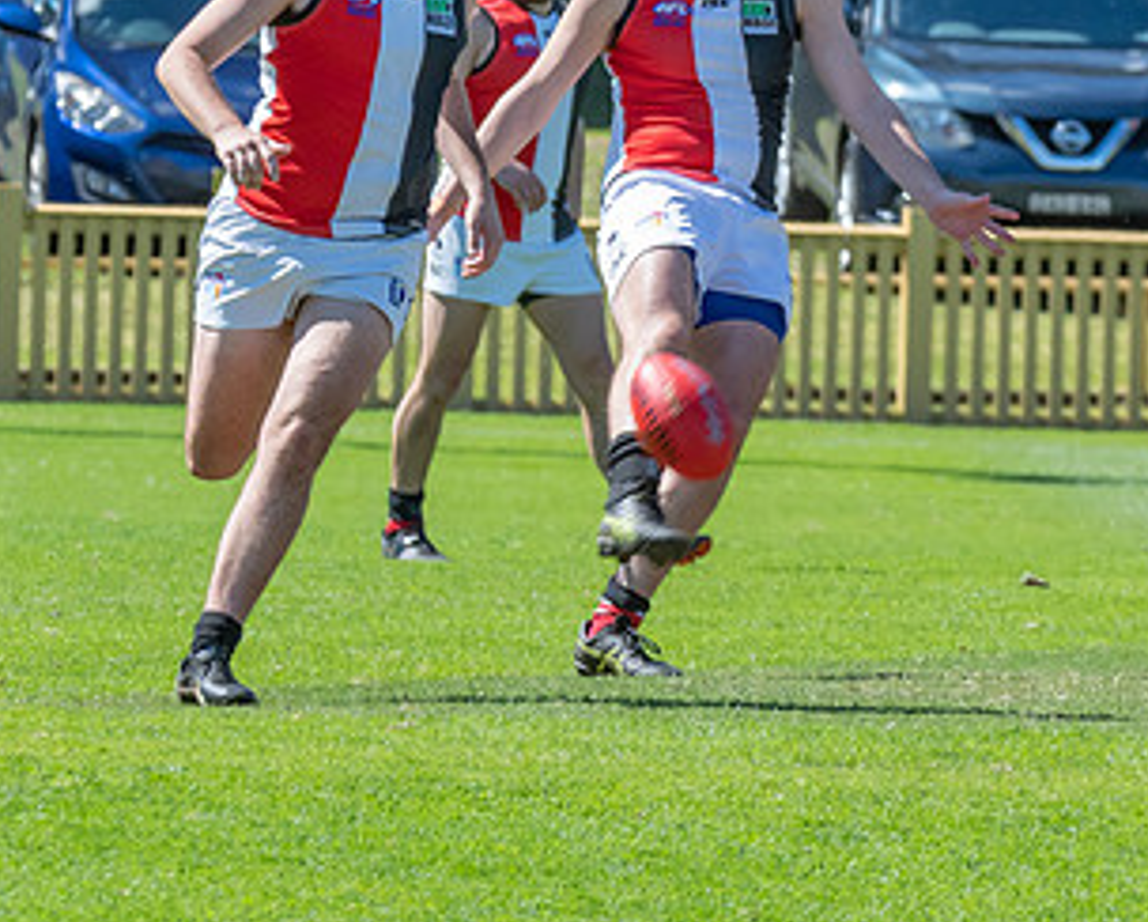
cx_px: 817
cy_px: 247
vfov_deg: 1.6
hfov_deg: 2.0
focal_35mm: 961
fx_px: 32693
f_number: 13
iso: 800
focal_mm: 300
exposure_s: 1/800
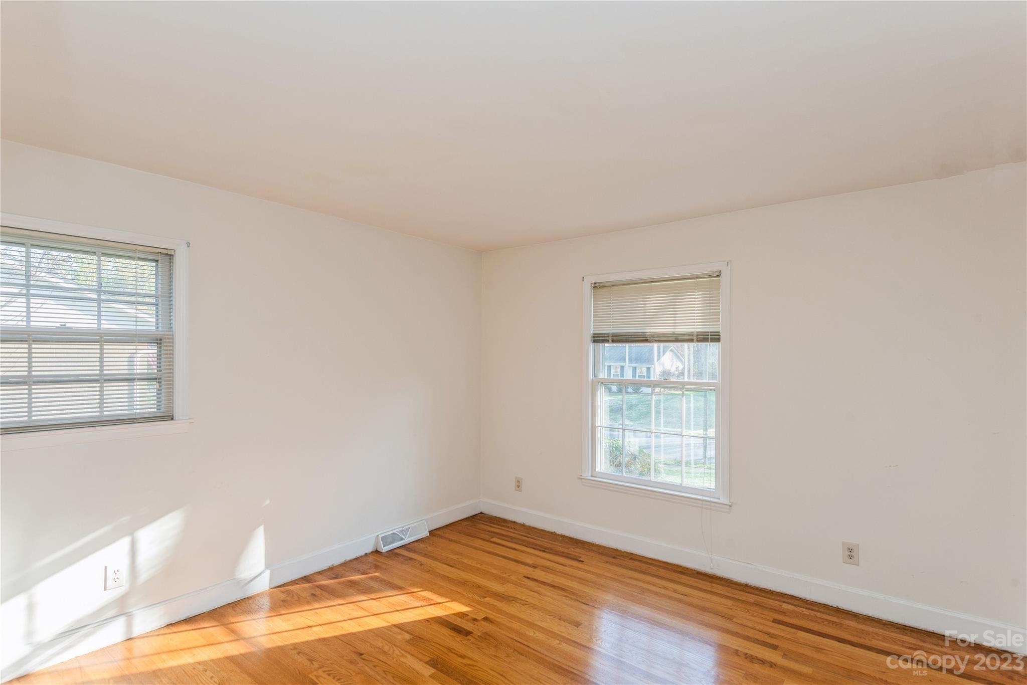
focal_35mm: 18
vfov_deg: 67.4
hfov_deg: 90.0
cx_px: 514
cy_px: 342
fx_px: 514
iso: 320
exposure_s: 1/40
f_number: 8
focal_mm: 18
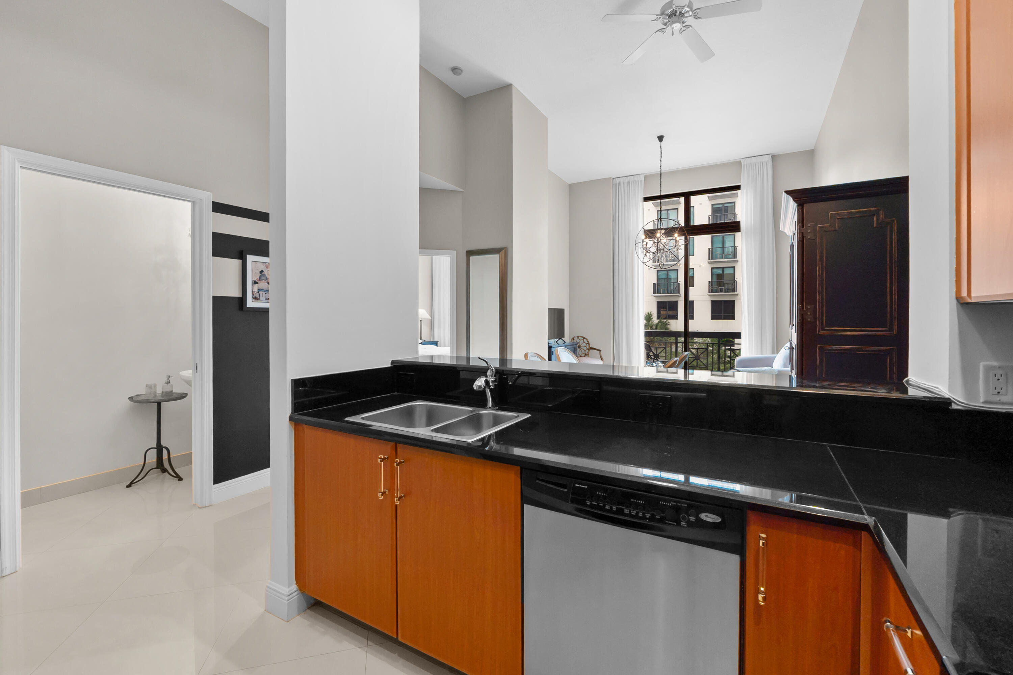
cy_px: 338
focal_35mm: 15
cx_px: 506
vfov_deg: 77.3
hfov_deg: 100.4
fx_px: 422
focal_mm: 10
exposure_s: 1/4
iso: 100
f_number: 8
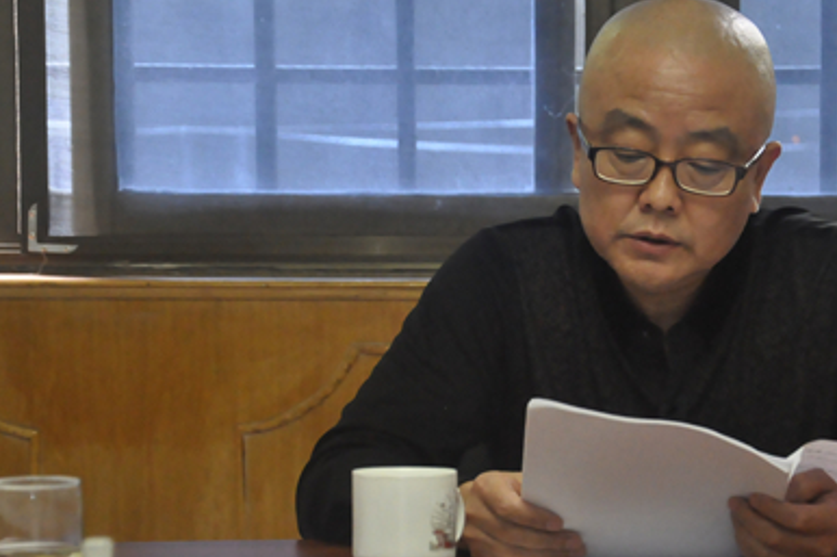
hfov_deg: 12.6
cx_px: 624
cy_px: 298
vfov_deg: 8.4
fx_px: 3788
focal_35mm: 163
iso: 3200
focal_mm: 70
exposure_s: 1/30
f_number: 5.3
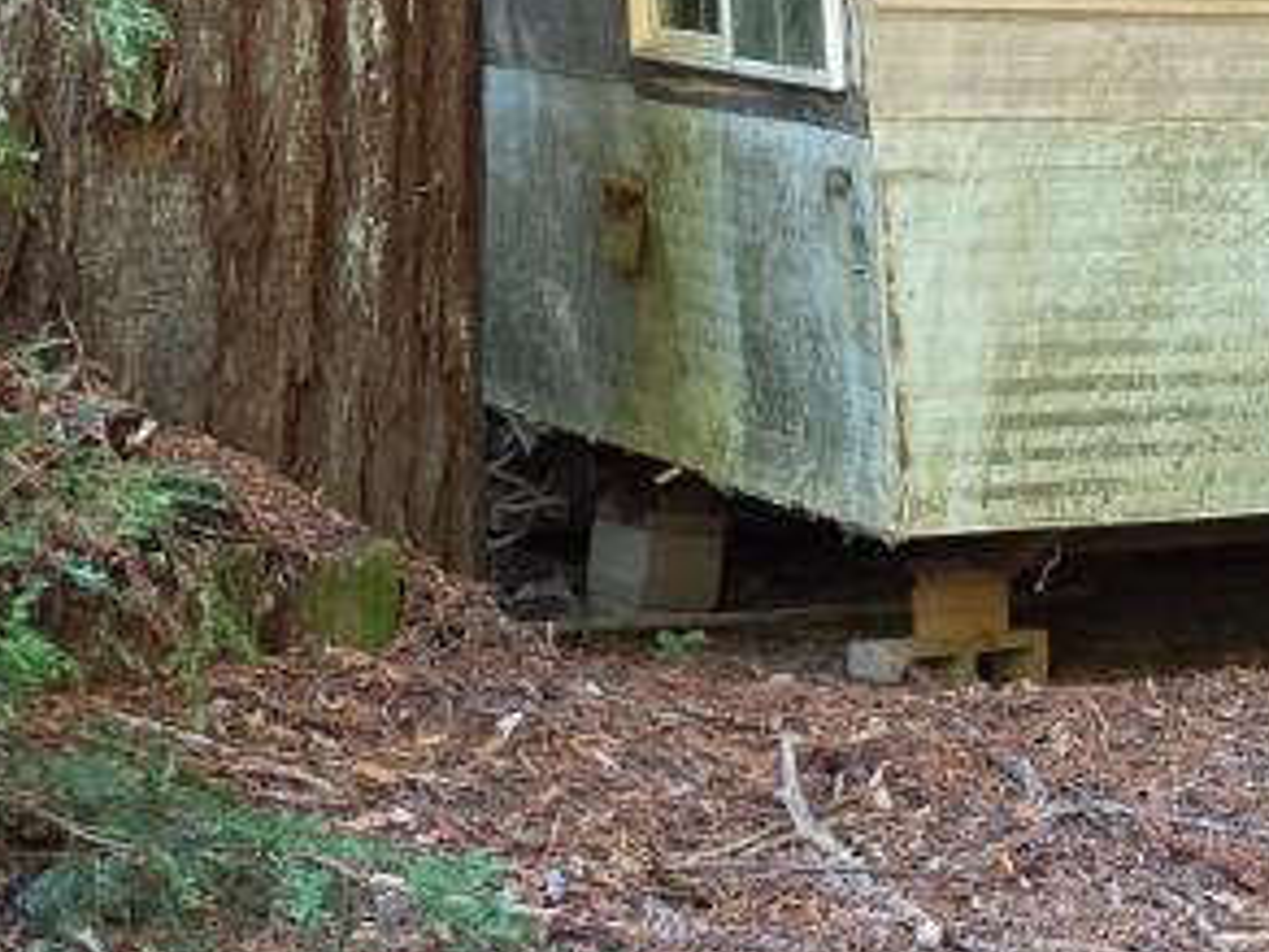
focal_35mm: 118
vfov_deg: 12.2
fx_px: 4326
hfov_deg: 15.2
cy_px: -298
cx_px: 2016
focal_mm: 6.5
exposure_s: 1/120
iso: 250
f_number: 1.4
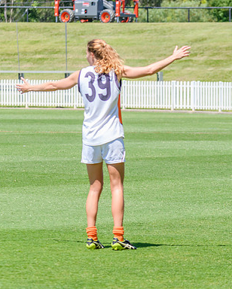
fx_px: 2948
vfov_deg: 5.6
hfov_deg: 4.5
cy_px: 116
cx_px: 272
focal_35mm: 344
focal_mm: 160
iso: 800
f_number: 7.1
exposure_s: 1/2000
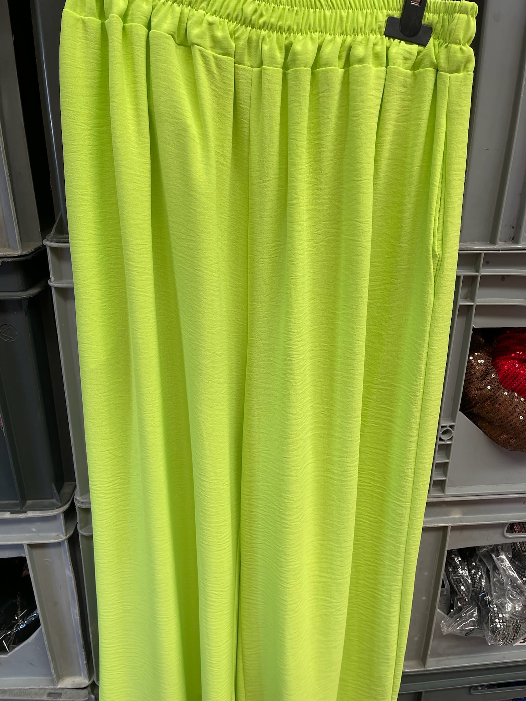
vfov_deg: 69.4
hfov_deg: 54.9
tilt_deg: -22.5
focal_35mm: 25
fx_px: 507
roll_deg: +0.2
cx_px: 263
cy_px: 350
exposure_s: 1/100
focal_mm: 5.1
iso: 50
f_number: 1.6
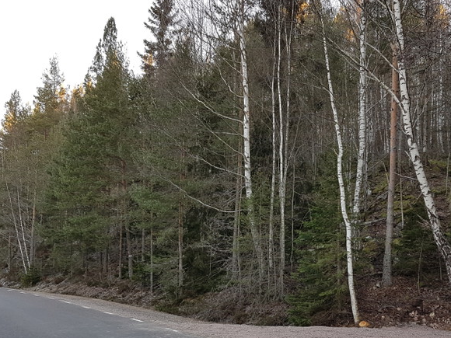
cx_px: 241
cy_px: 225
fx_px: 560
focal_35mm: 43
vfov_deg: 33.3
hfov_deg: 43.8
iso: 40
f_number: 1.7
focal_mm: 4.2
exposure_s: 1/117
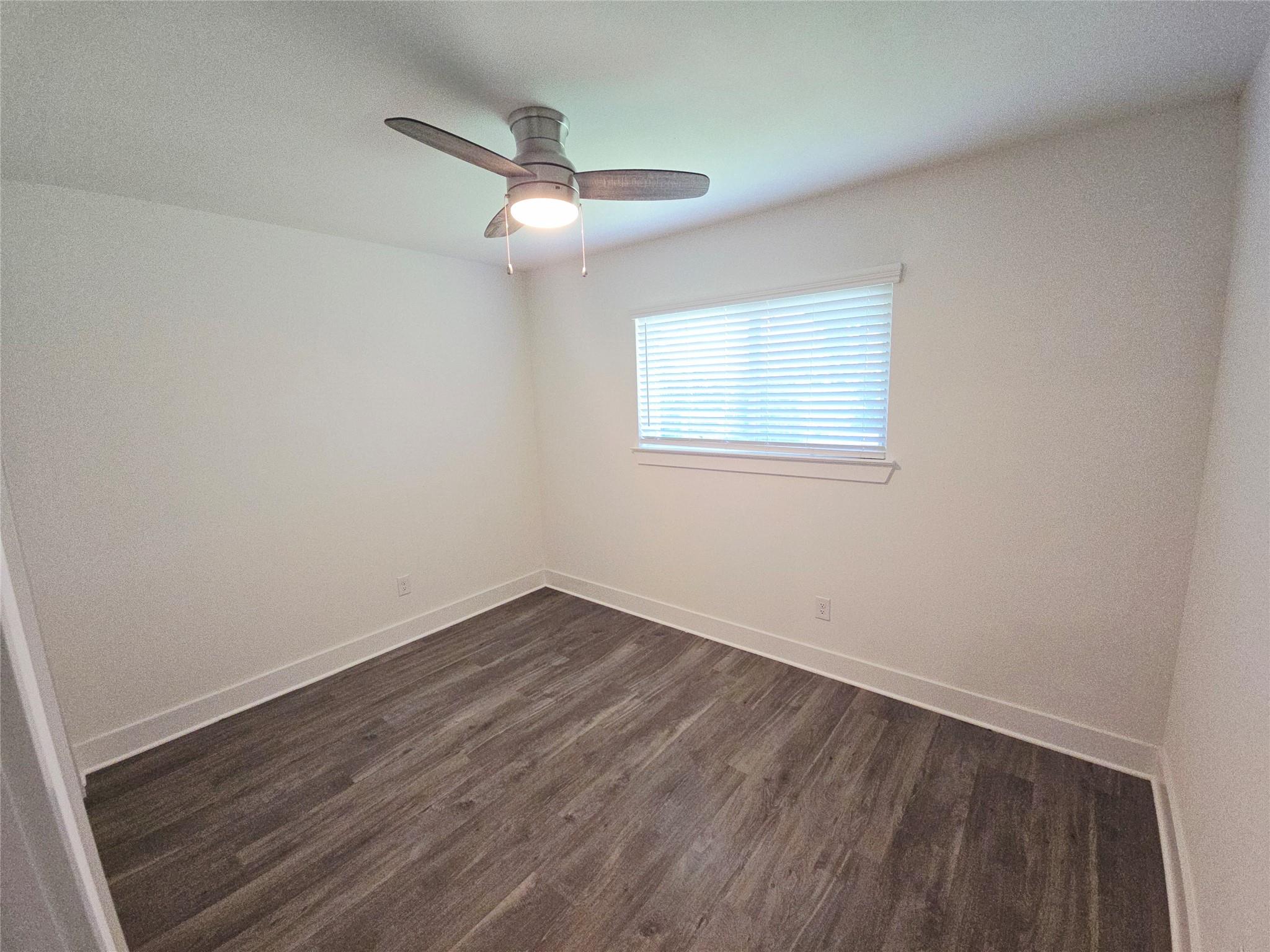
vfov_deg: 89.9
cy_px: 476
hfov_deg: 106.2
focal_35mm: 13
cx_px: 635
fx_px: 477
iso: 125
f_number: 2.2
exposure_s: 1/60
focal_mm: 2.2
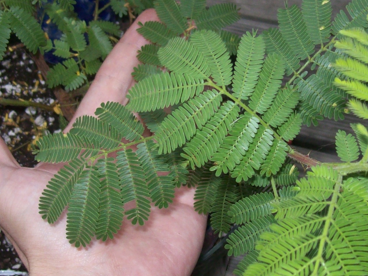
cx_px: 208
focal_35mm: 80
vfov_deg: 18.4
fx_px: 850
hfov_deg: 24.4
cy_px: 127
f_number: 2.7
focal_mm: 6
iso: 80
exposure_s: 1/64
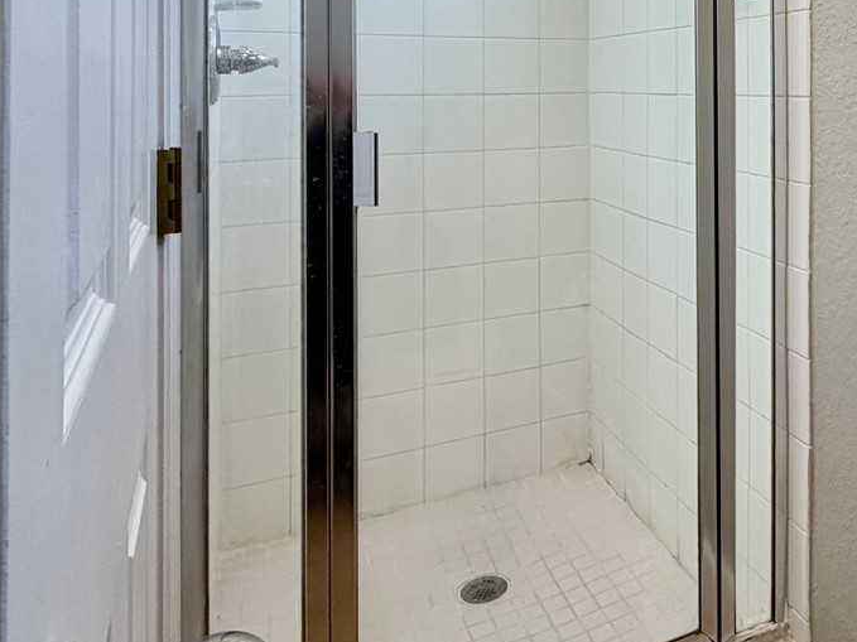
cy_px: 76
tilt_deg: +0.0
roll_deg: +0.9
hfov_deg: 50.4
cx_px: 737
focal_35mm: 33
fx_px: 817
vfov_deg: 40.0
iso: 100
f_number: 2.2
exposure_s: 1/120
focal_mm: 2.22
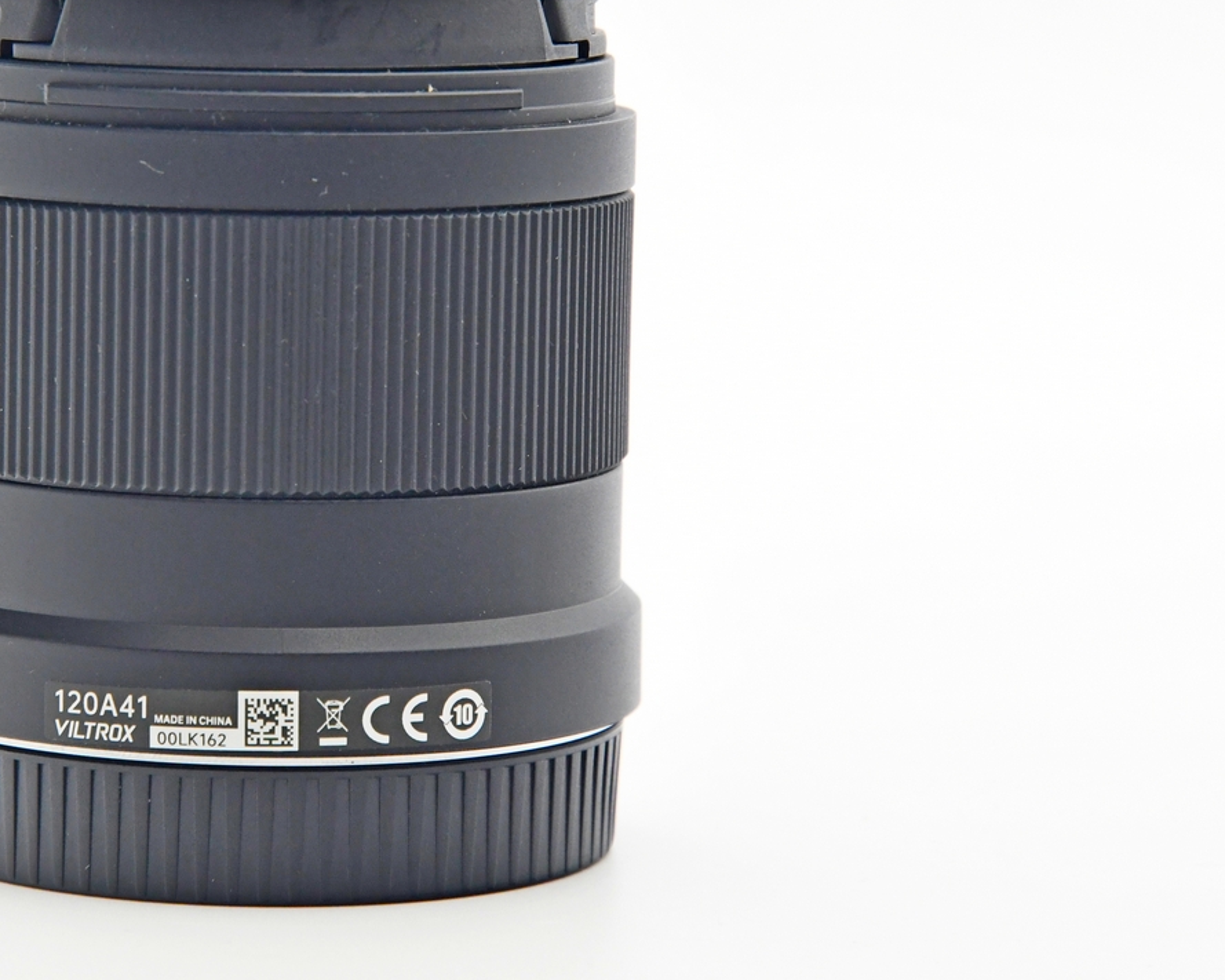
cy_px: 349
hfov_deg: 10.1
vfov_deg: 8.1
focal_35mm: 190
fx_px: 6888
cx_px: 284
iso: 1250
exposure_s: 1/125
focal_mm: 80
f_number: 8
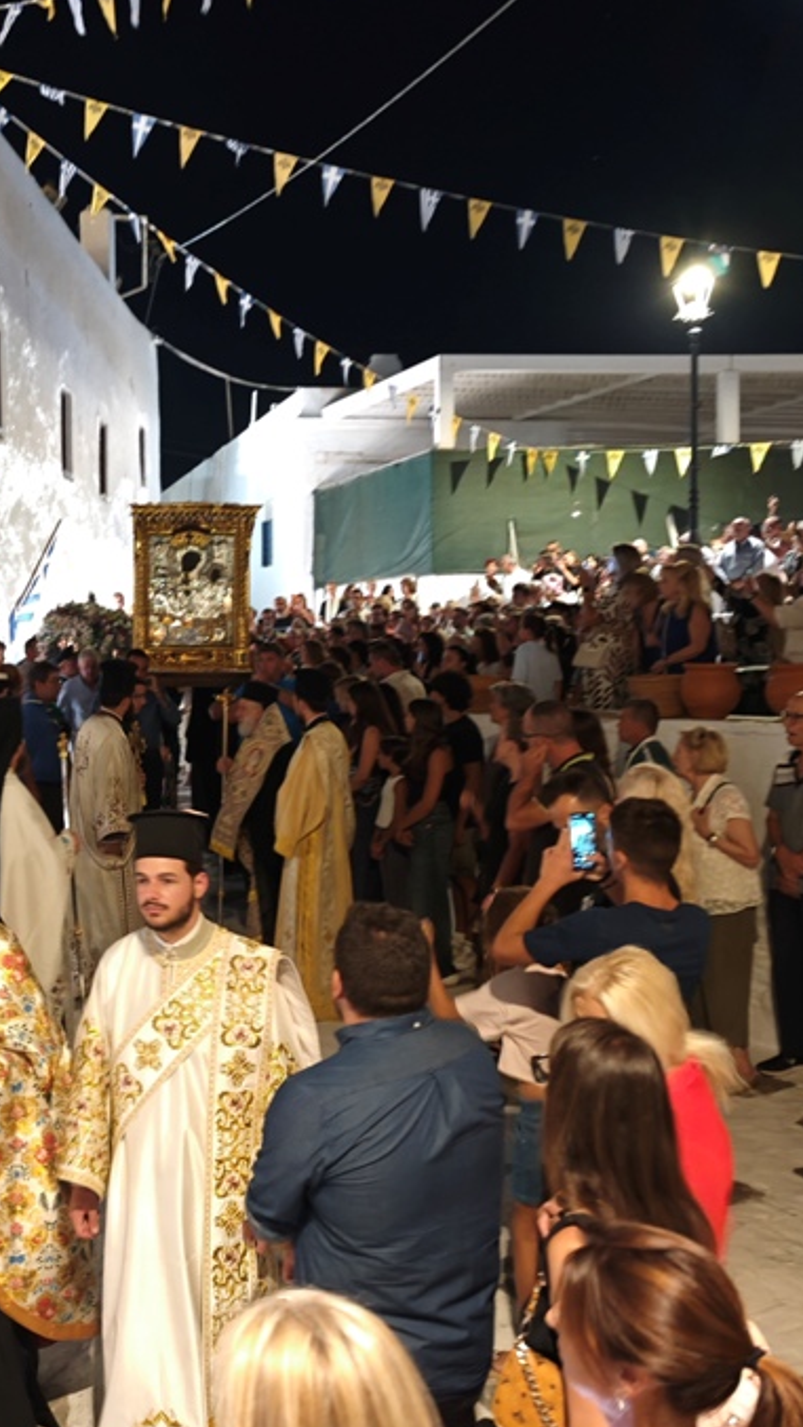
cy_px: 683
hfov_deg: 30.9
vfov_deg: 54.0
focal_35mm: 37
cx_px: 122
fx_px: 1400
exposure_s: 1/25
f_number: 1.63
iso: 2500
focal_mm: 8.72
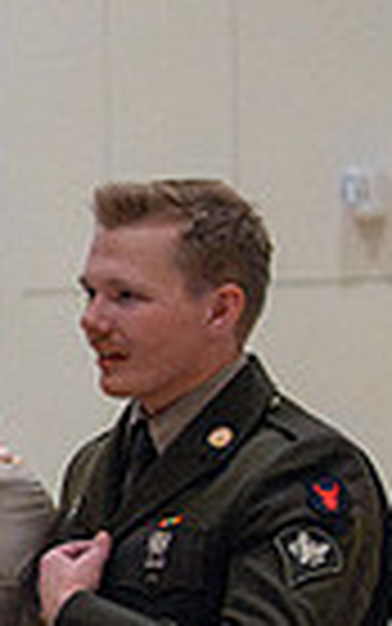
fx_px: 5754
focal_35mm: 337
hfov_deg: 3.8
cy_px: 507
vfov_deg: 6.2
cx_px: -784
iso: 20000
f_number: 3.5
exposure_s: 1/400
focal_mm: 70
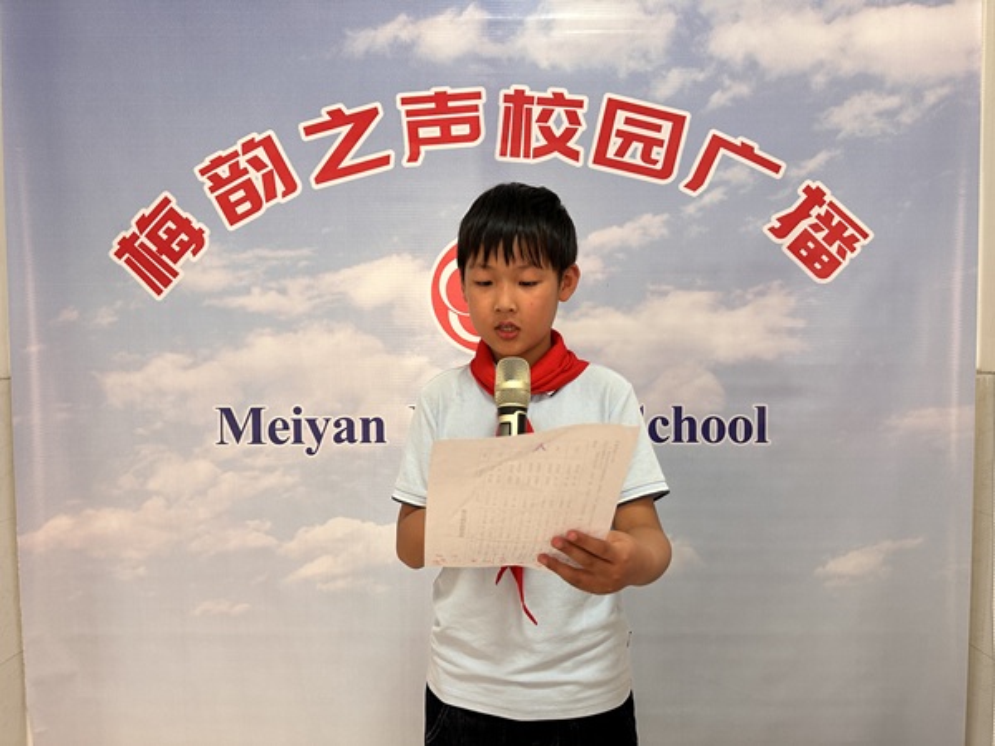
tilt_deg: -3.3
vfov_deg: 56.8
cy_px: 373
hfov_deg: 71.6
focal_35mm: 24
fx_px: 690
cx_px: 498
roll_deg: -0.5
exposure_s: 1/50
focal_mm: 6.86
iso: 160
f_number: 1.78
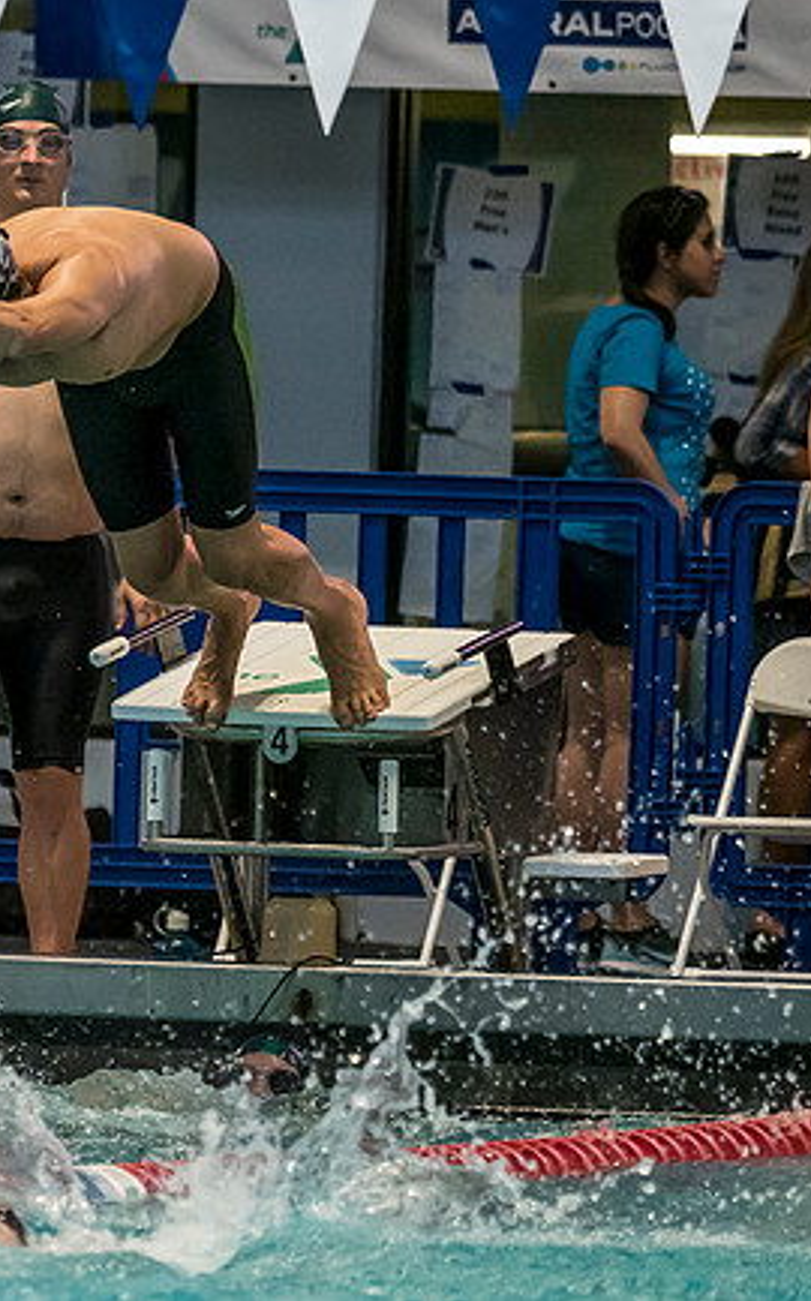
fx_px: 19482
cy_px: 490
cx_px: -48
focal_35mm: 550
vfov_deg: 3.8
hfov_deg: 2.4
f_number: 2.8
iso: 3200
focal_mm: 150
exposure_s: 1/1000
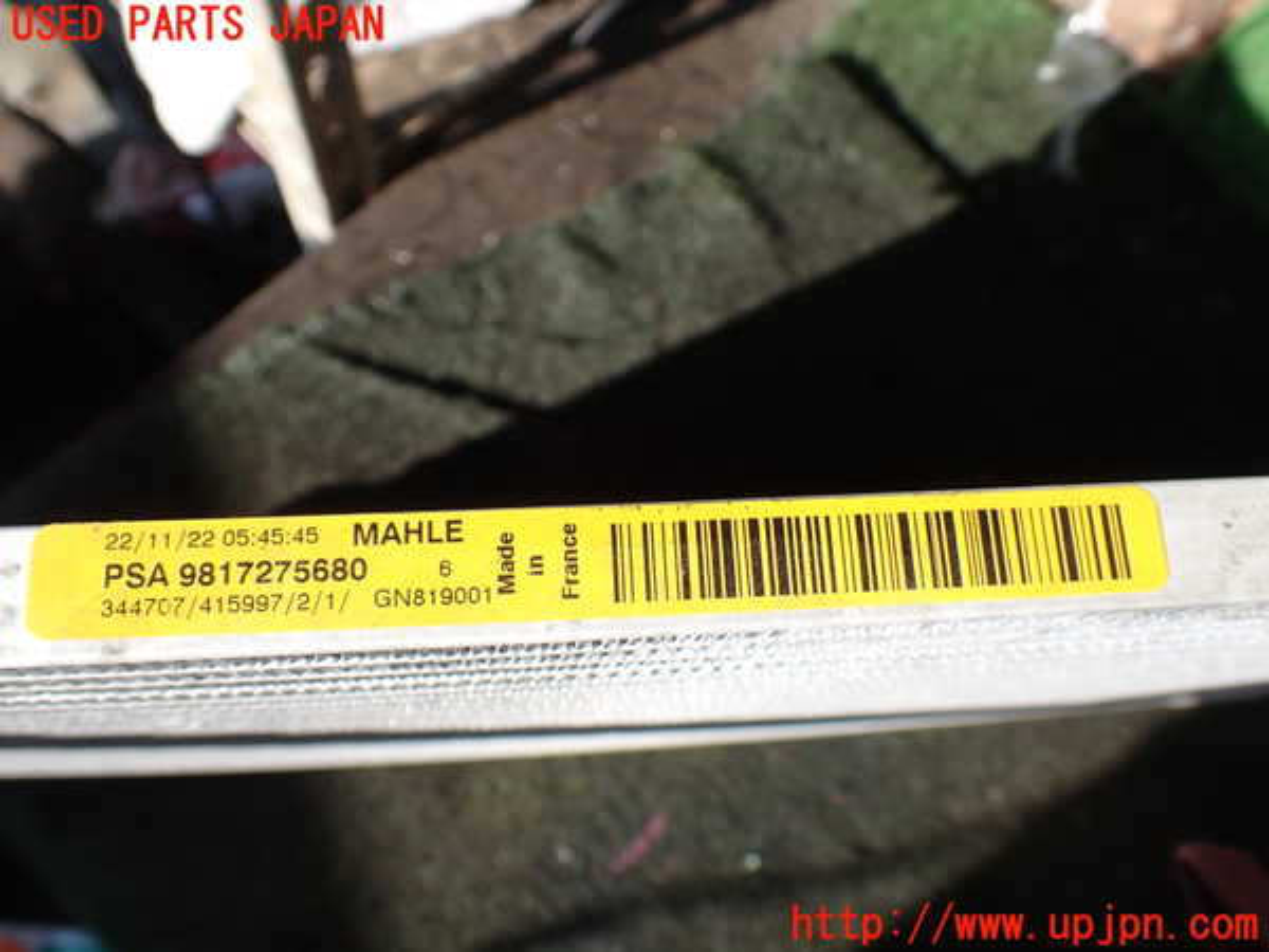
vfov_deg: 46.8
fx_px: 1100
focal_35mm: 30
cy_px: 476
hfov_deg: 60.0
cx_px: 634
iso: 100
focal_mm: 5.4
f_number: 3.2
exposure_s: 1/400
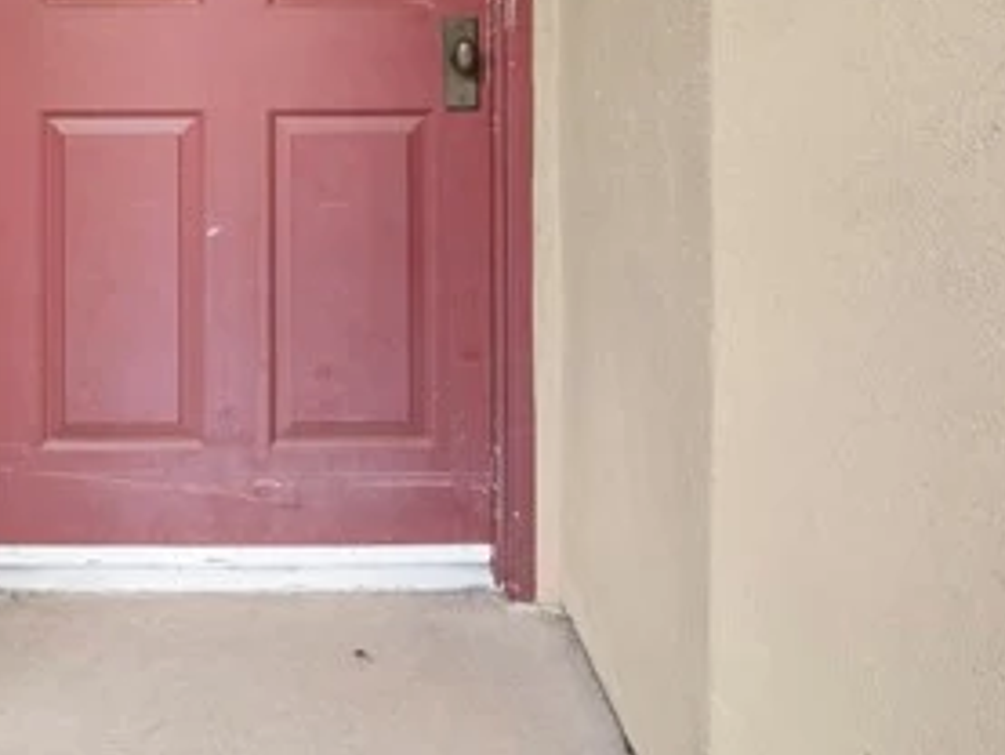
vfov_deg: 34.6
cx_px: 247
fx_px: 1075
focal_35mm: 37
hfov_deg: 48.1
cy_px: -25
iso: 200
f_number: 8
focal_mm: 8
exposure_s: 1/5
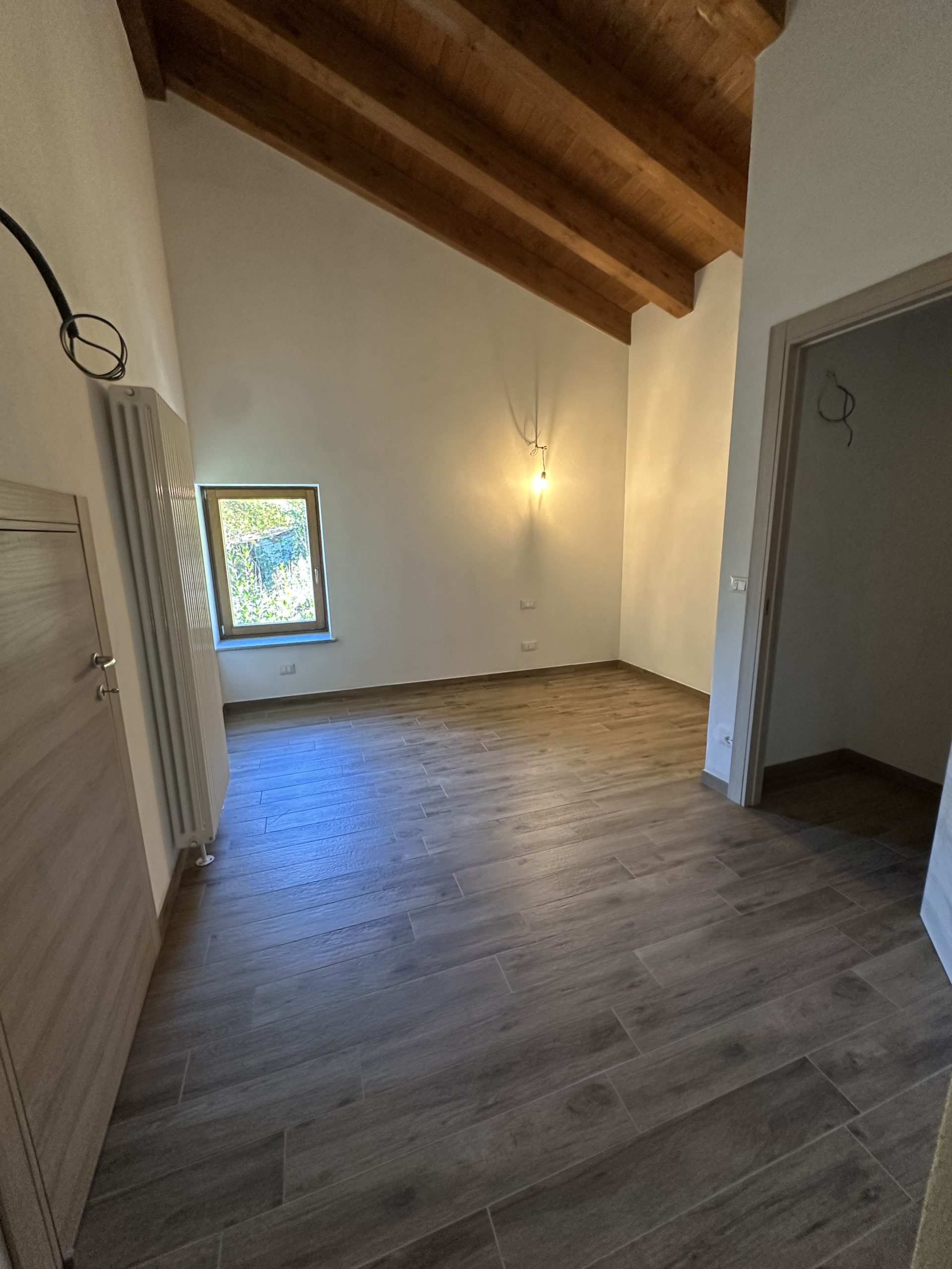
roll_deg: +0.6
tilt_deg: -11.3
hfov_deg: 85.7
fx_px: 513
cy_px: 634
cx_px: 476
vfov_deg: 102.1
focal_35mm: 14
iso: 320
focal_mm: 2.22
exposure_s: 1/50
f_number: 2.2
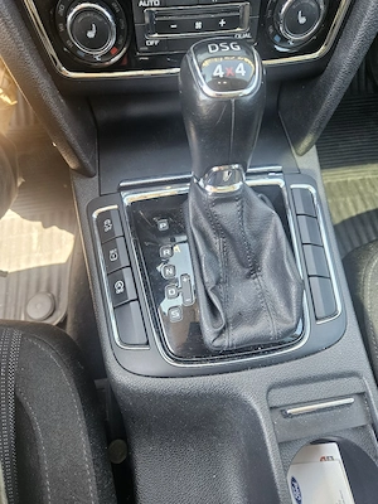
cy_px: 252
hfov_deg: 58.9
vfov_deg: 73.9
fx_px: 335
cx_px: 189
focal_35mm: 23
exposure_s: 1/101
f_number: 1.8
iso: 160
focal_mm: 5.4
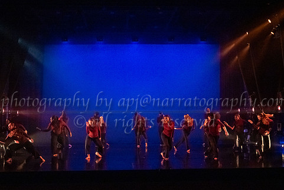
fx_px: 371
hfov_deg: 41.9
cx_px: 138
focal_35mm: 47
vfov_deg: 28.6
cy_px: 111
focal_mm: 39
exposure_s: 1/125
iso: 6400
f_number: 2.8
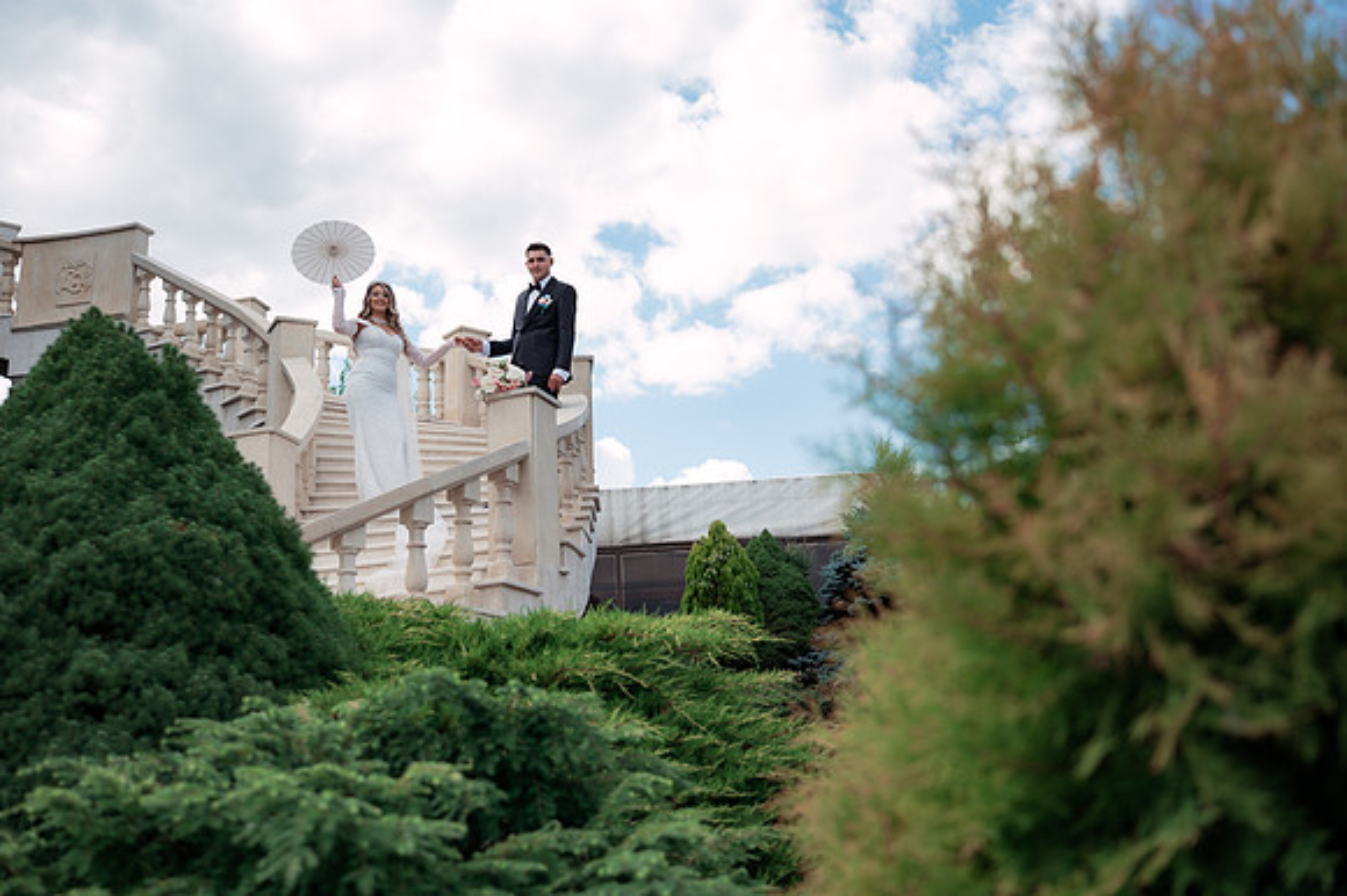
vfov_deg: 35.8
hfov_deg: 51.8
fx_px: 1386
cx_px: 661
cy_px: 445
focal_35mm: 37
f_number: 2.8
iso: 160
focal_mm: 36
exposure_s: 1/1250
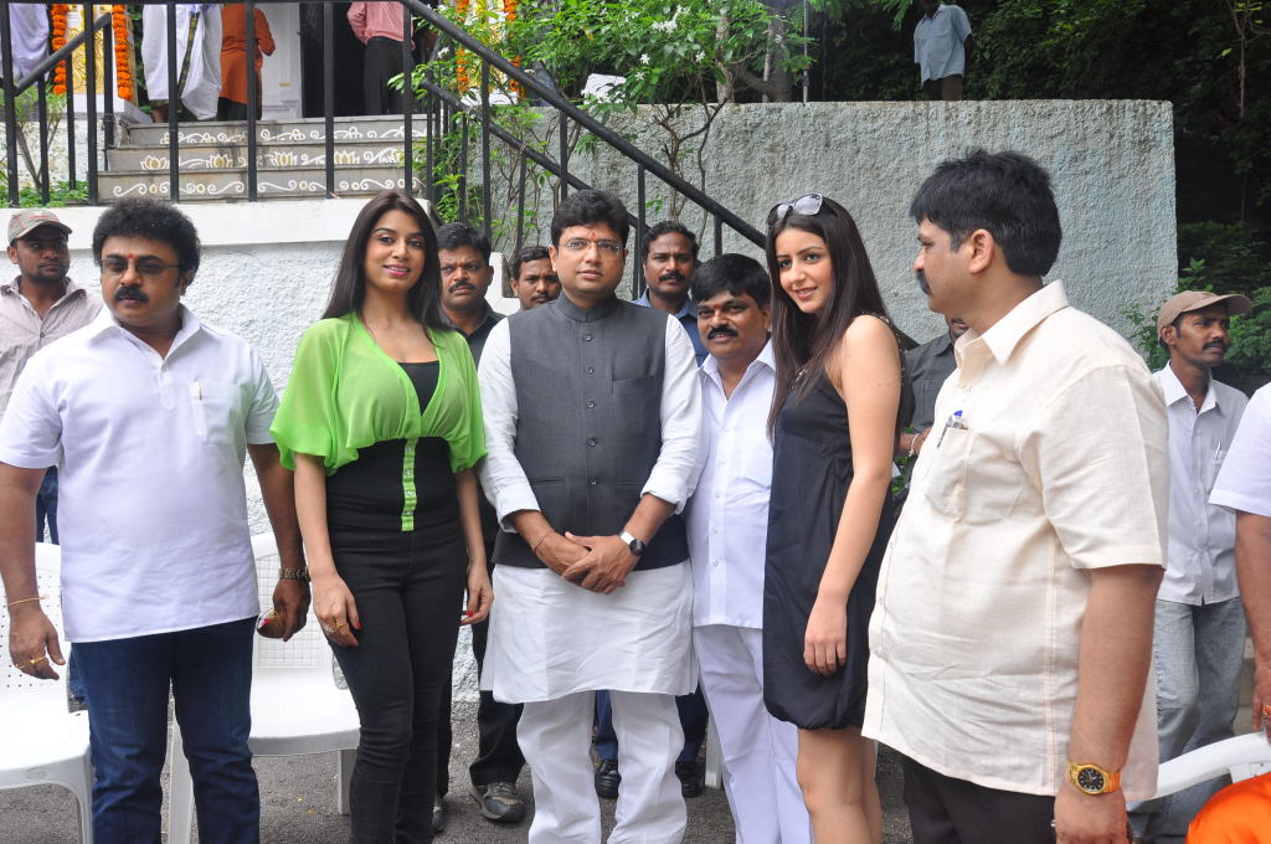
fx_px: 1111
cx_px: 636
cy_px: 422
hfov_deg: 59.6
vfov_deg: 41.6
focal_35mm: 32
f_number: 8
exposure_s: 1/125
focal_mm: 21
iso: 250
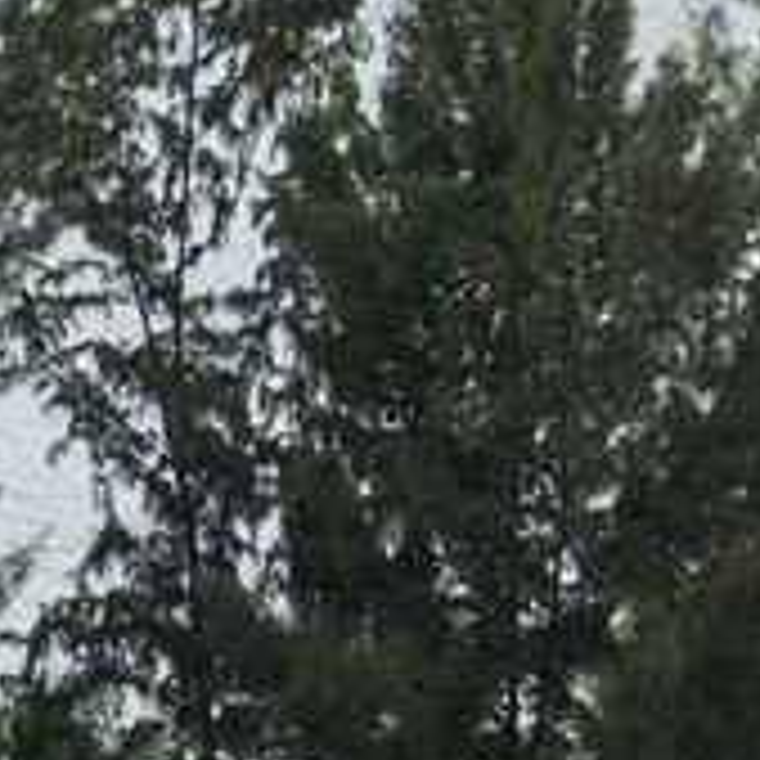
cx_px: 1718
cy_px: -1340
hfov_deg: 3.0
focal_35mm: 581
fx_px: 14432
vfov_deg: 3.0
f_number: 8
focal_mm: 60
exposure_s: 1/400
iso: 160
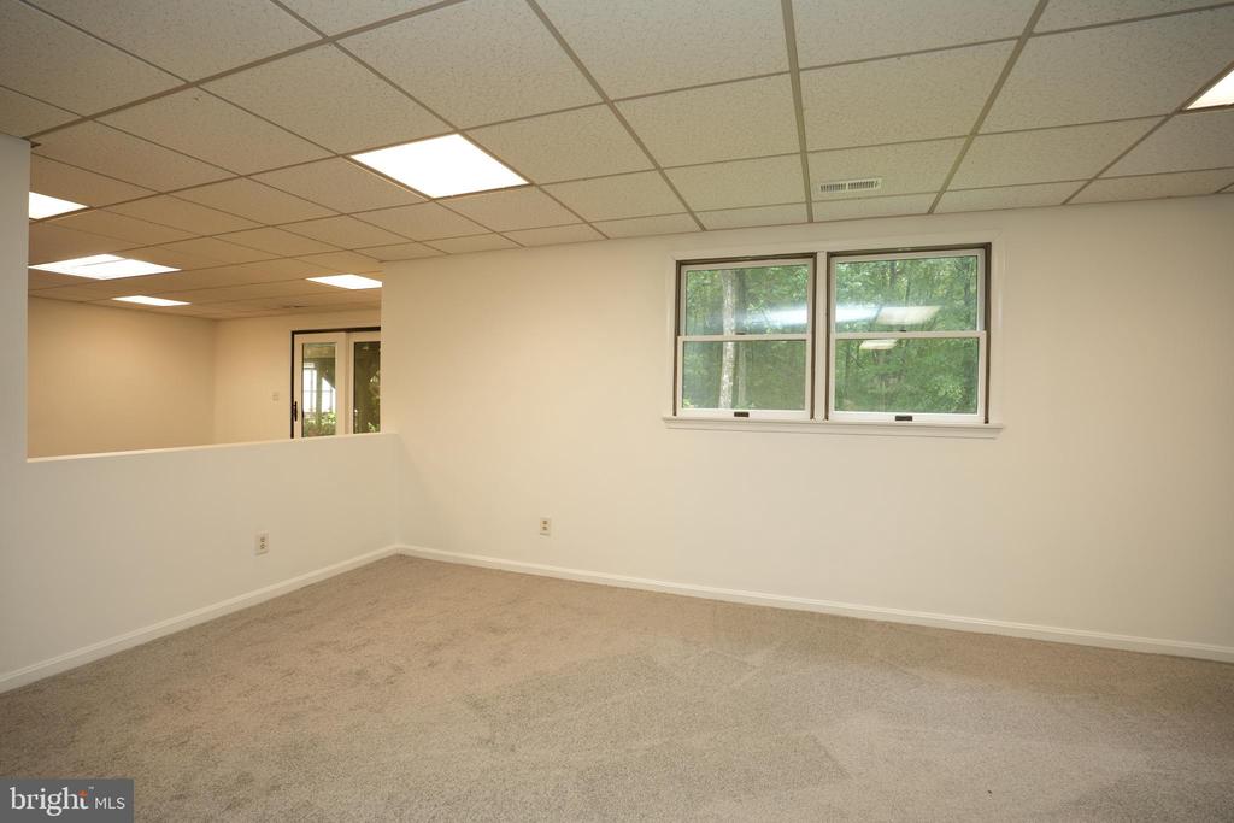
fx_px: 548
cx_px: 617
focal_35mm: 16
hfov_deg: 96.7
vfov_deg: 73.8
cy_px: 412
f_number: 4
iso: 640
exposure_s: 1/60
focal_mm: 16
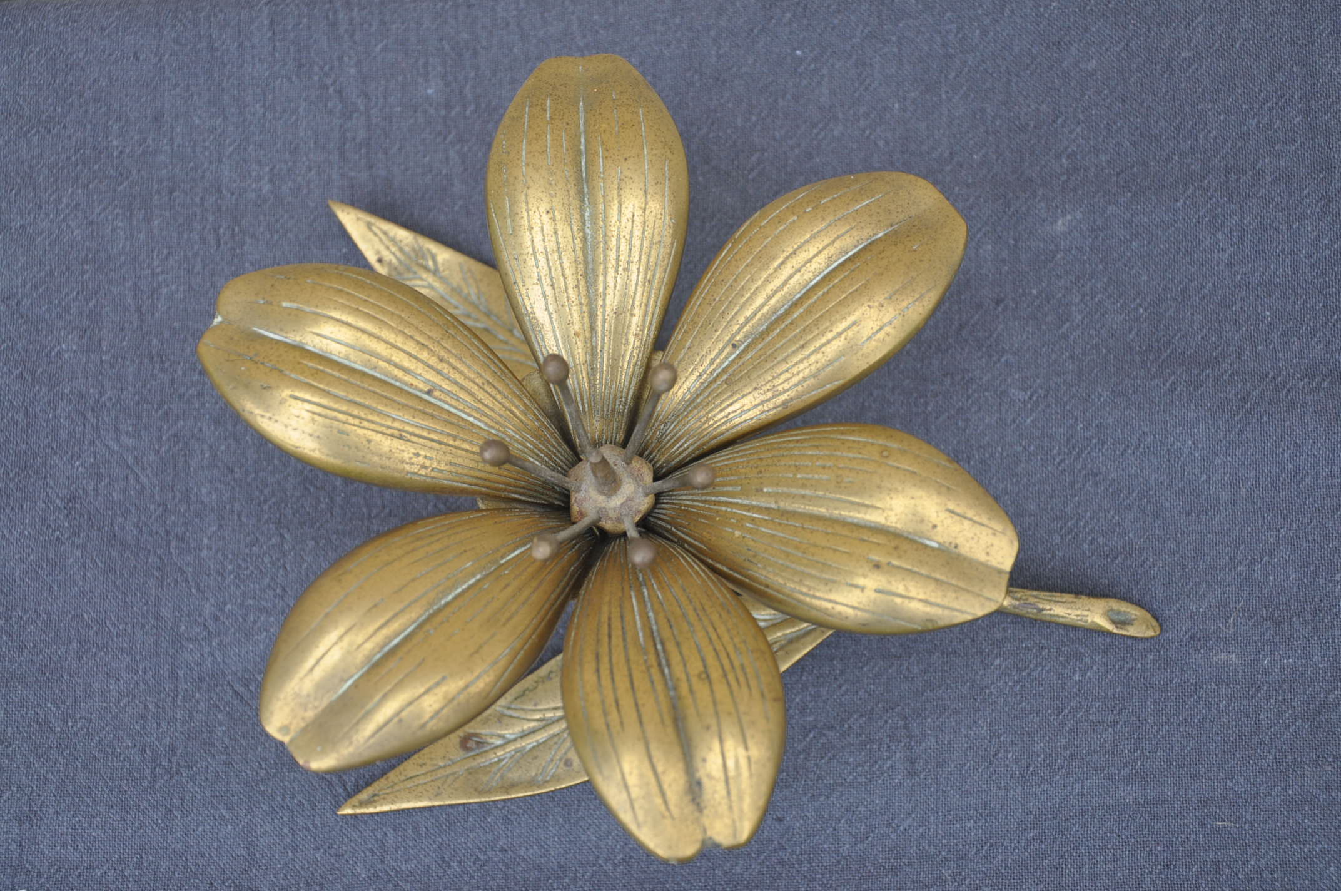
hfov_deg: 27.0
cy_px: 446
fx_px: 2790
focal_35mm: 75
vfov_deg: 18.1
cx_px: 670
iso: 400
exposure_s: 1/100
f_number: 5
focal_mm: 50
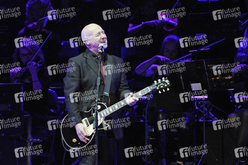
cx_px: 124
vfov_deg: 3.1
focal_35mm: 450
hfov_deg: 4.6
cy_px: 82
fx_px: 3098
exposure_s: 1/160
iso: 1600
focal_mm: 300
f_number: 5.6
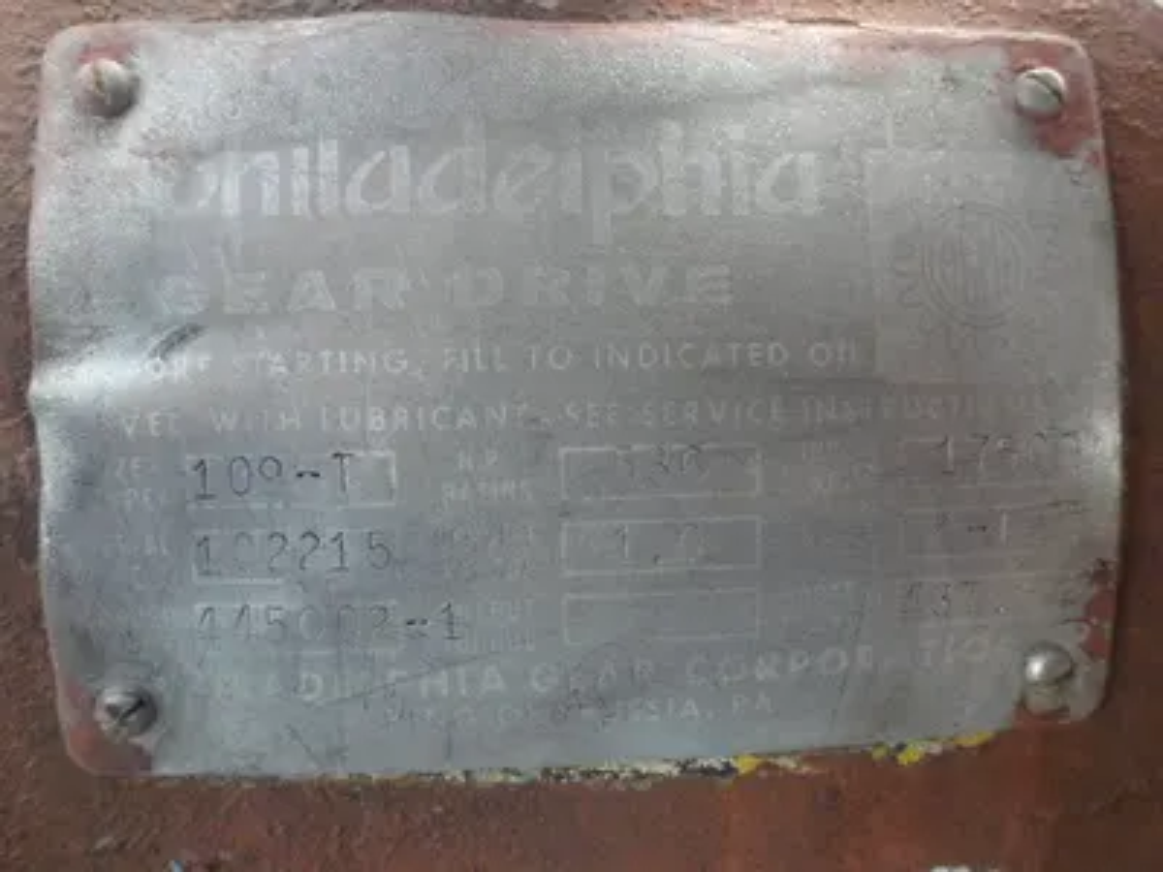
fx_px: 1176
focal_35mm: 35
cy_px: 436
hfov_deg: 52.6
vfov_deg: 40.7
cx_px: 582
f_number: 3.2
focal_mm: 6.1
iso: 160
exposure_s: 1/60
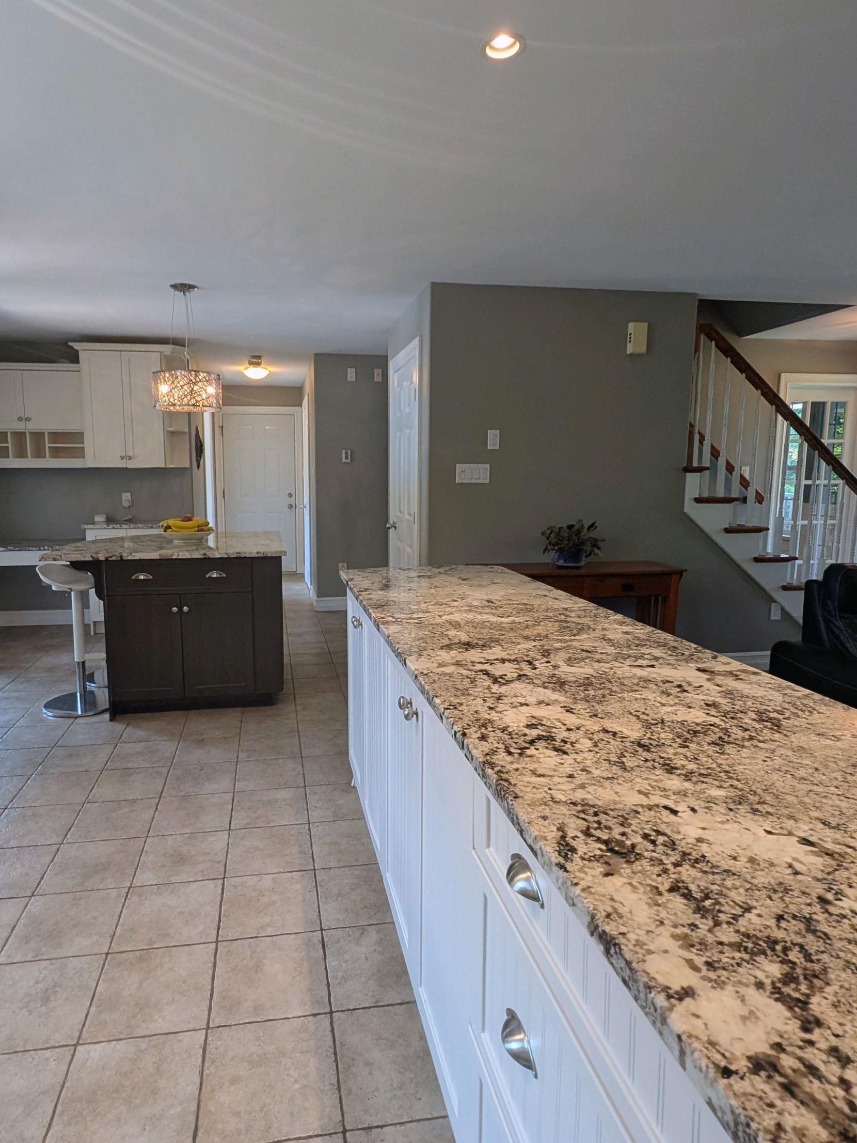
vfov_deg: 87.7
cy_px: 562
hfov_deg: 71.2
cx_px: 369
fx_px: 594
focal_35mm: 18
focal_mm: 1.95
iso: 125
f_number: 2.2
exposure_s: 1/120
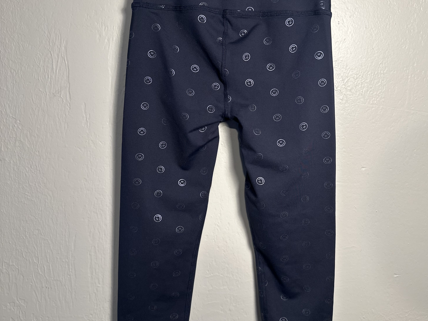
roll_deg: -2.1
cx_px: 220
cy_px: 138
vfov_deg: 42.8
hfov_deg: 55.3
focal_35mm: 33
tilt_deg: -8.2
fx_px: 408
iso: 250
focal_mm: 6.86
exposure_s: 1/60
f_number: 1.78
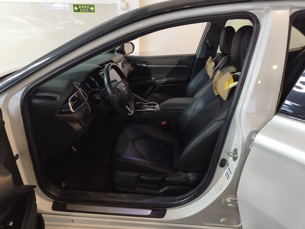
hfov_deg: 73.9
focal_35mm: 23
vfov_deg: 58.9
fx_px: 203
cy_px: 114
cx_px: 152
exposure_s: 1/50
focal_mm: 5.56
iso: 400
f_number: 1.88
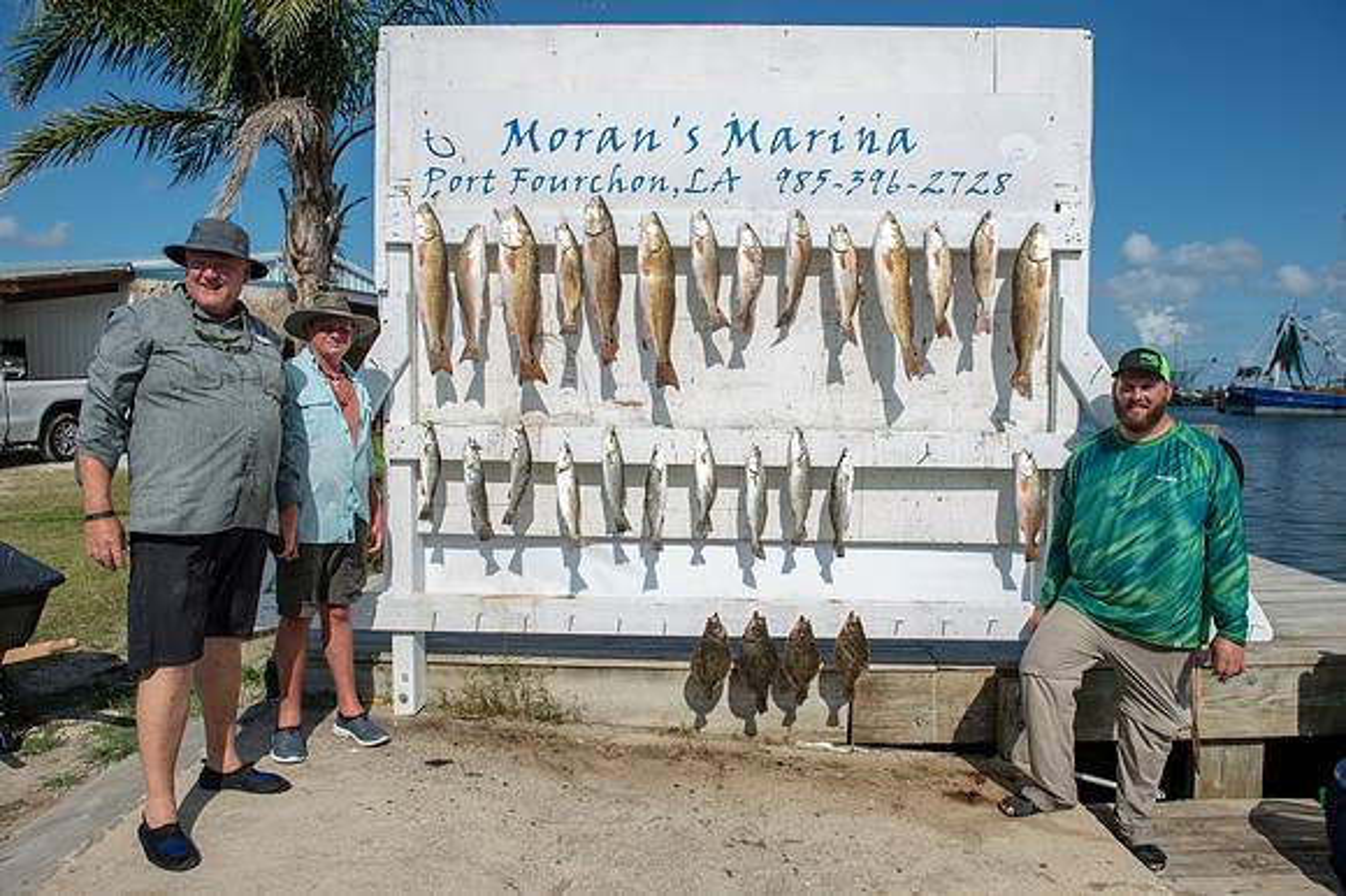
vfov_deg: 53.1
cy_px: 448
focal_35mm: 24
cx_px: 673
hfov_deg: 73.8
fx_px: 897
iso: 50
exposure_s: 1/200
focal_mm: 24
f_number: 8
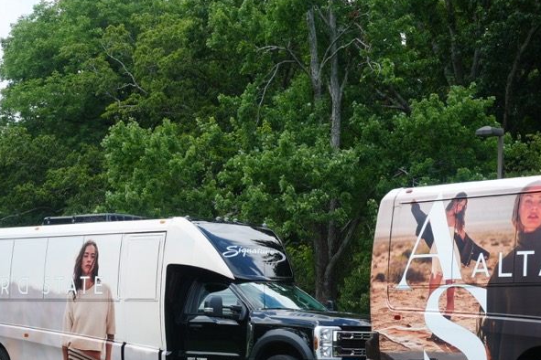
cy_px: 321
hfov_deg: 22.2
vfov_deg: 14.9
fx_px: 1367
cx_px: 139
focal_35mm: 91
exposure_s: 1/60
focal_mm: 28
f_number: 11
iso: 125
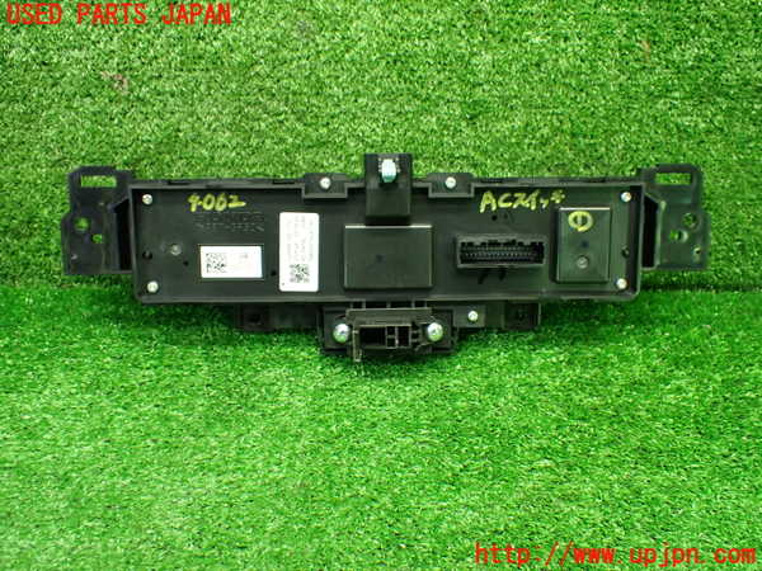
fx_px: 704
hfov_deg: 56.8
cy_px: 286
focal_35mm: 32
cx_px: 381
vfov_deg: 44.2
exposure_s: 1/80
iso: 800
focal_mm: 5.79
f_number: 2.4
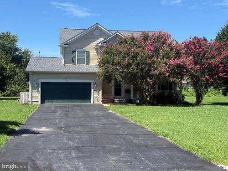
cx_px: 114
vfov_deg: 30.3
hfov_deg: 39.7
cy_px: 86
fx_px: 316
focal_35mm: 48
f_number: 1.78
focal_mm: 6.76
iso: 64
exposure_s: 1/2865
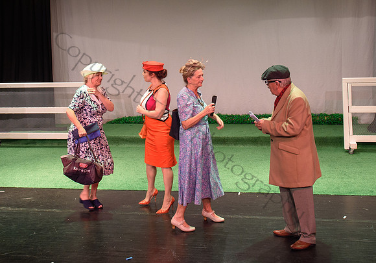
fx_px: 605
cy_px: 58
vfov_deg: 24.2
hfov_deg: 34.5
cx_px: 172
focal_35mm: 57
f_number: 4.5
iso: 800
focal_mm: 32
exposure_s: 1/80
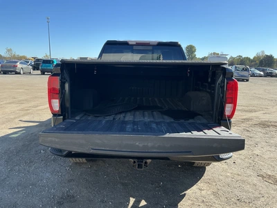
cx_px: 138
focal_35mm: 28
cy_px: 104
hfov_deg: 63.4
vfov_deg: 49.7
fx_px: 224
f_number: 1.8
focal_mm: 3
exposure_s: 1/666
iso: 25
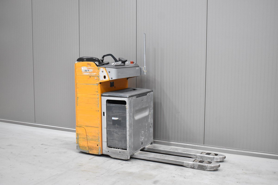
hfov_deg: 49.6
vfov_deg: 34.2
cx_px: 139
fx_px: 301
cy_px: 92
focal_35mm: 39
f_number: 4.5
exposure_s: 1/50
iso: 1600
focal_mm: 26
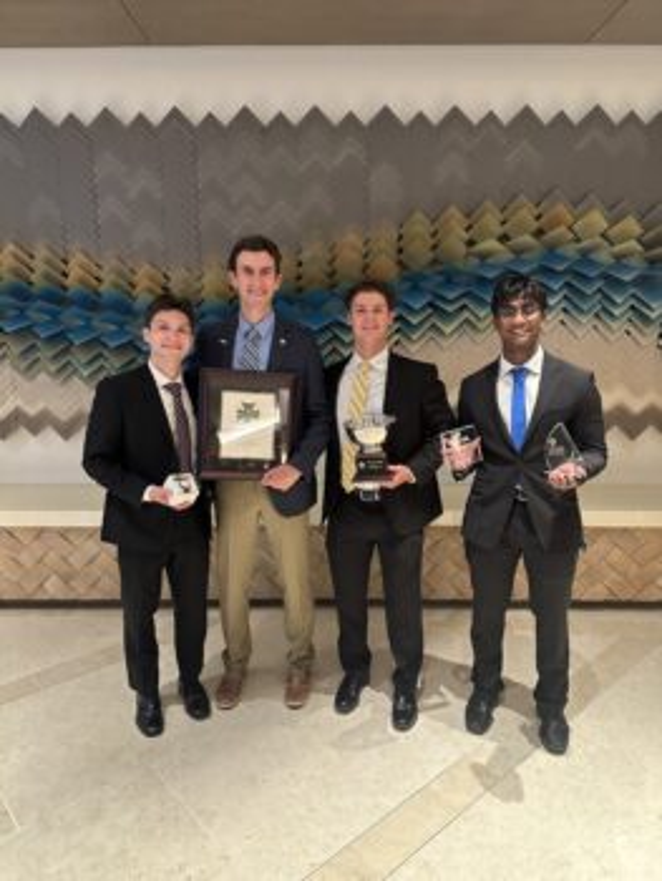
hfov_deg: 56.9
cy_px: 440
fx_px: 611
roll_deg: -0.9
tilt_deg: -12.0
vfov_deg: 71.6
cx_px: 331
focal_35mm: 24
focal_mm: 6.86
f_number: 1.78
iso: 640
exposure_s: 1/60
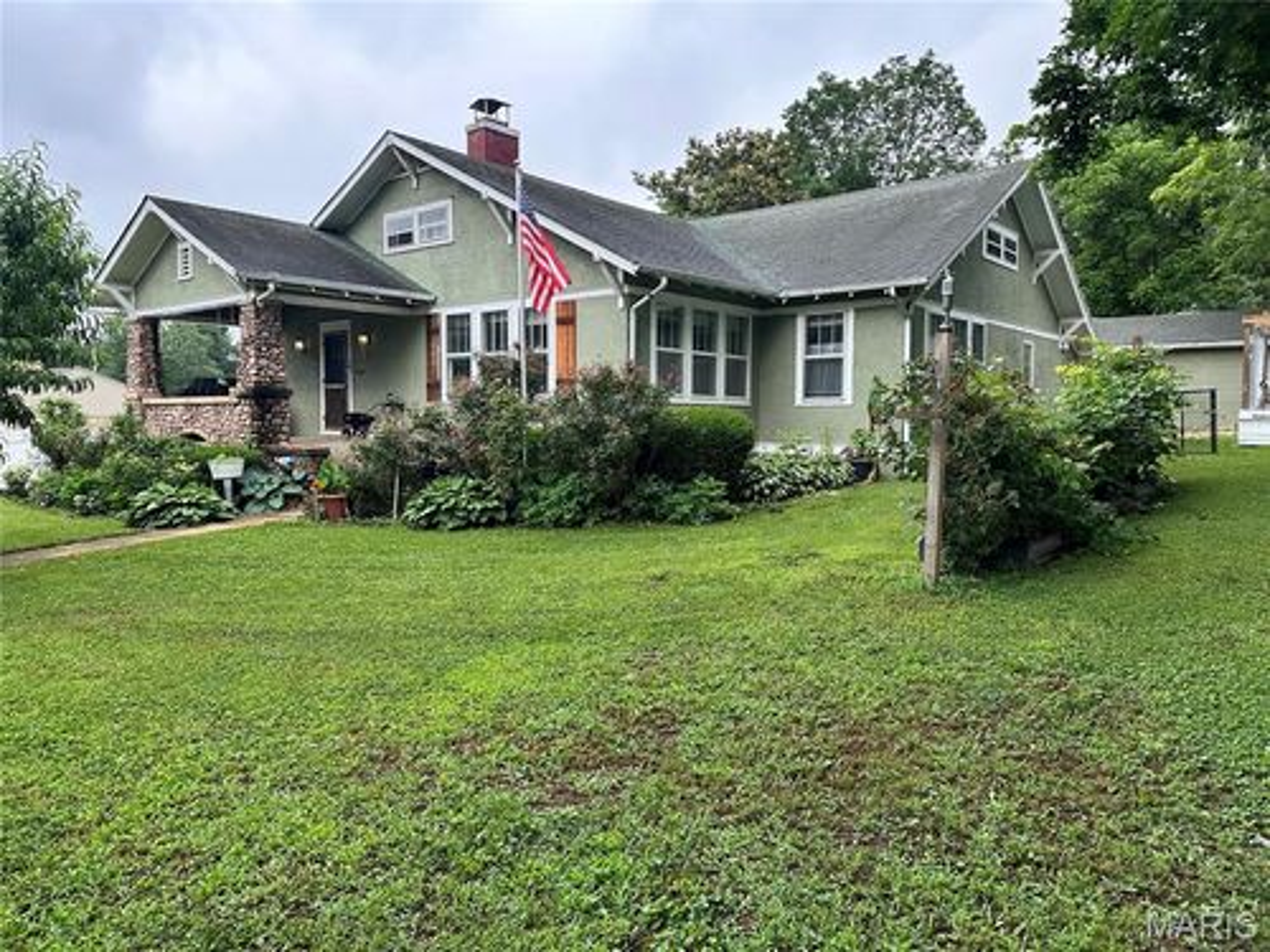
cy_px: 476
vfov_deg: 56.8
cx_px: 635
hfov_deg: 71.6
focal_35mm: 24
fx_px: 881
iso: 80
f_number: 1.78
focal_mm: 6.86
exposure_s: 1/680
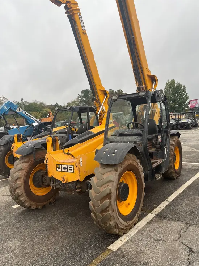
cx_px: 100
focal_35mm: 26
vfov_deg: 67.3
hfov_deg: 53.1
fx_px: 199
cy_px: 133
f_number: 1.6
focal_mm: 5.1
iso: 40
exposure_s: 1/154
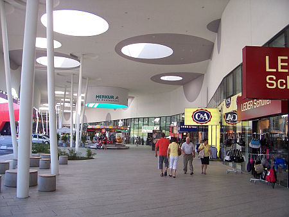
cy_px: 108
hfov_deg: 53.9
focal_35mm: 34
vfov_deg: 41.8
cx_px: 144
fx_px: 284
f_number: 2.7
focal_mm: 5.6
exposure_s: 1/180
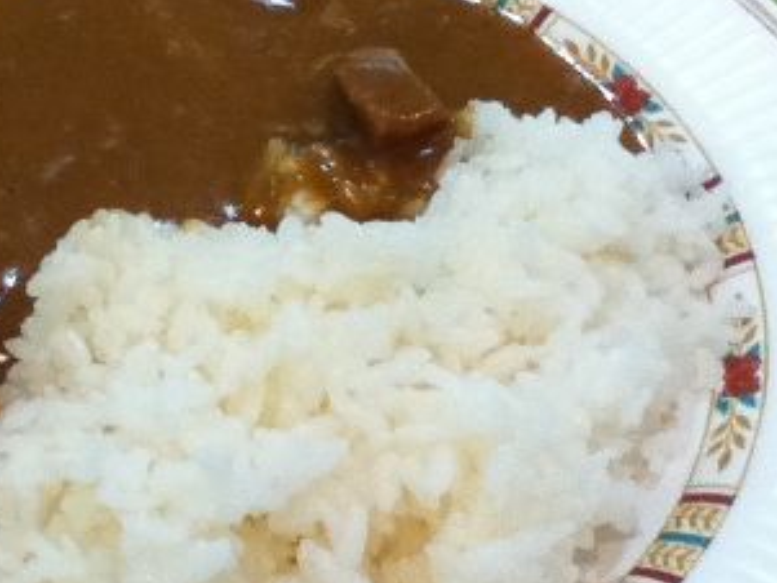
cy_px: 356
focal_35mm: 51
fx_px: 1145
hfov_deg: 36.7
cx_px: 209
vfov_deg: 28.5
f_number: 2.4
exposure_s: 1/30
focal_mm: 3.85
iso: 250
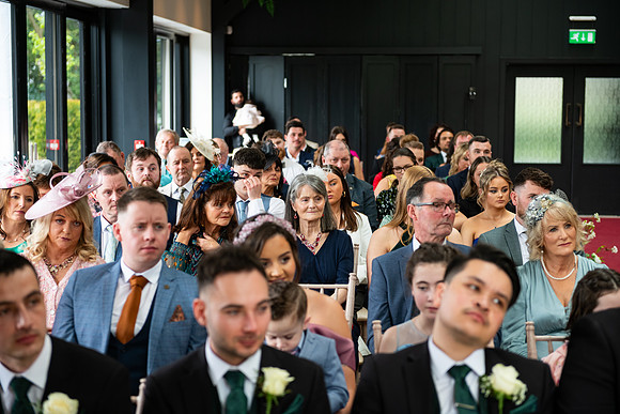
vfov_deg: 19.5
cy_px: 207
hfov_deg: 28.8
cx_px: 310
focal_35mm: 70
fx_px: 1206
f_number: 3.5
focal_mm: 70
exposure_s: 1/200
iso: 400
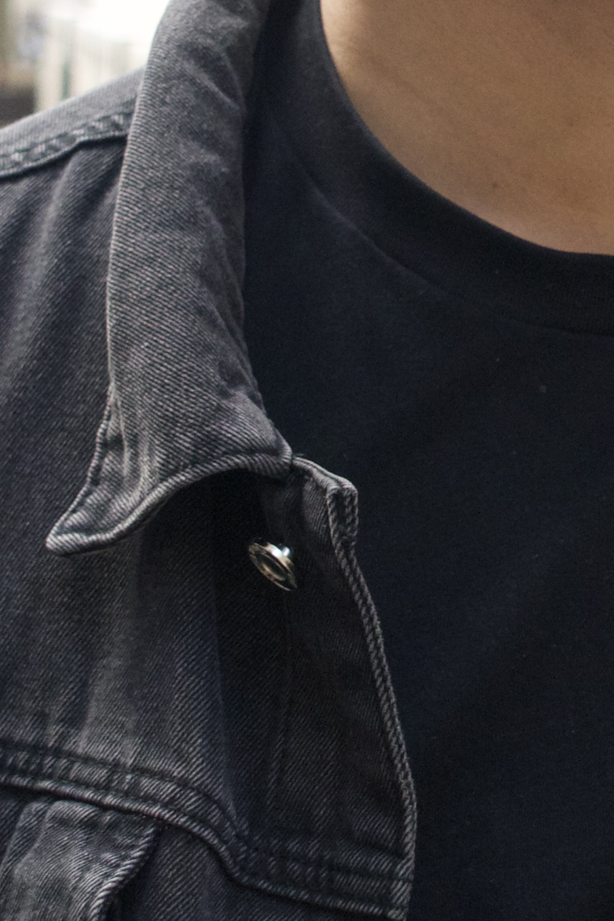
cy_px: 117
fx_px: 3709
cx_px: 500
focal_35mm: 145
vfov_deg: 14.0
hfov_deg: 9.4
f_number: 2.8
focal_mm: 16.17
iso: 800
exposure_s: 1/100
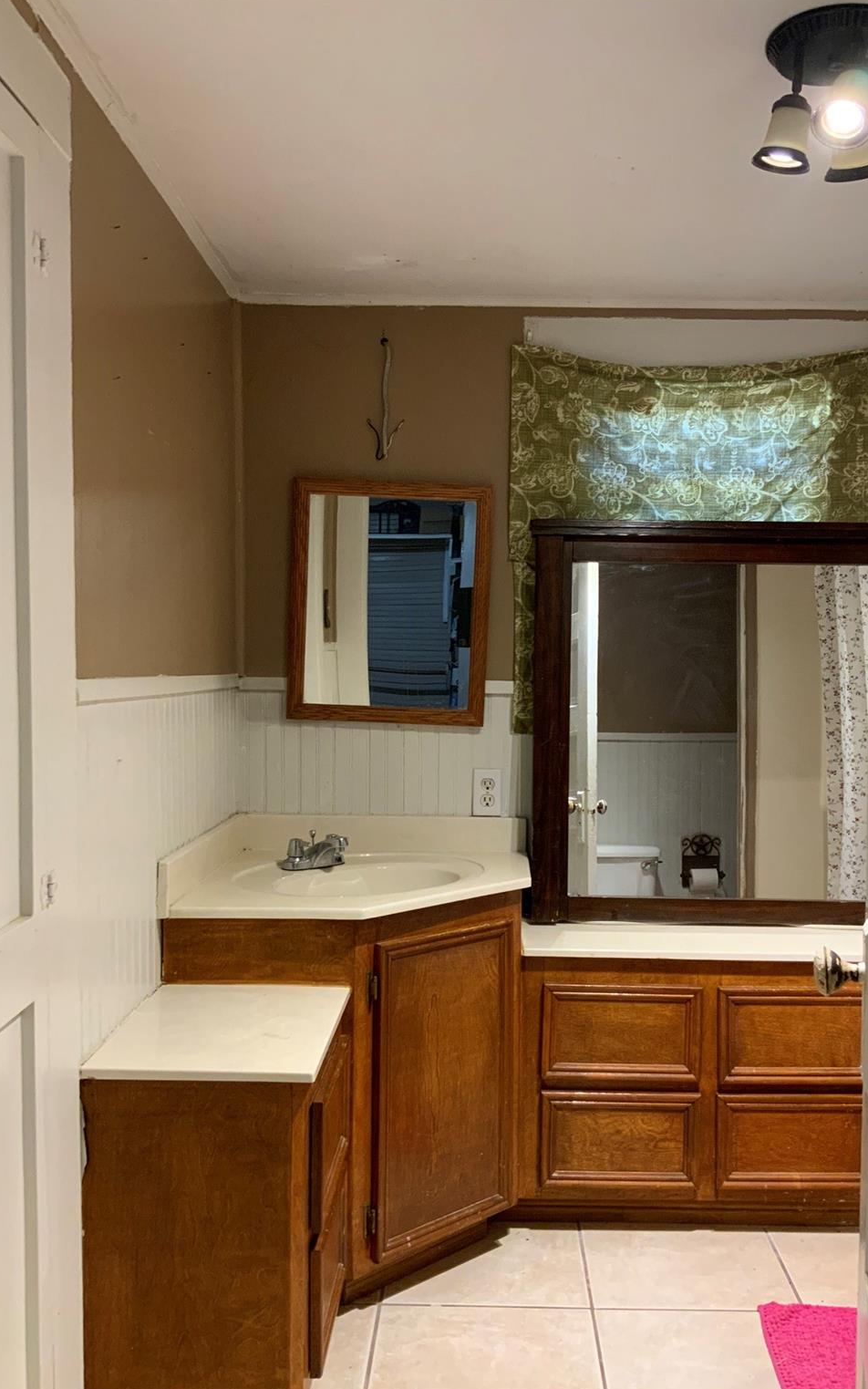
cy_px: 695
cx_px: 476
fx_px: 1173
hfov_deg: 40.6
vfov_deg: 61.2
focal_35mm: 31
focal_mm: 3
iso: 125
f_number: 1.8
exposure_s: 1/60
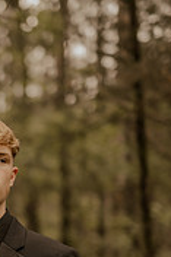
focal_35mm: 128
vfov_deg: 15.9
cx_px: -34
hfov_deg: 10.5
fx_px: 914
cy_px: 223
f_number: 1.8
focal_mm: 50
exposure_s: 1/250
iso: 64
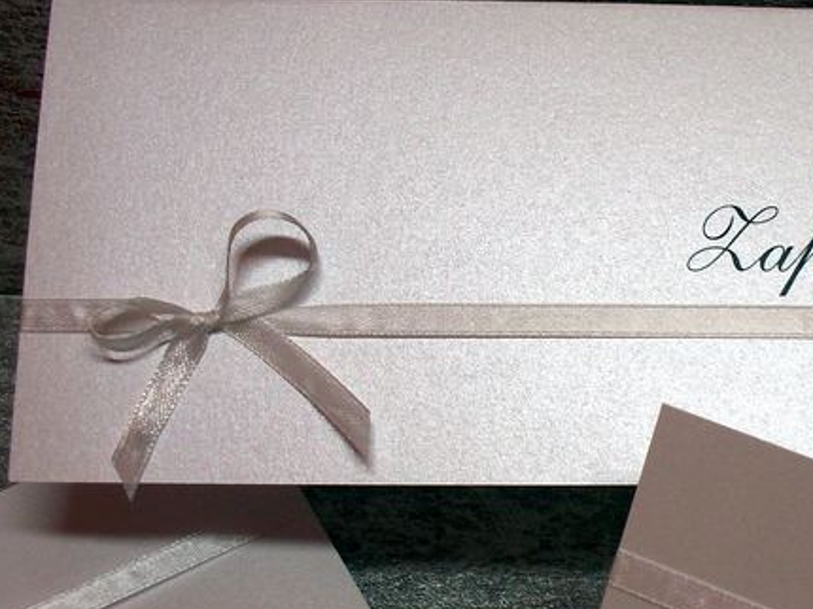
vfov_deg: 21.9
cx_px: 673
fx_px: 1573
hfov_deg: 28.3
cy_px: 293
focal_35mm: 67
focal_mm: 7.54
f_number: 2.8
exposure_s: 1/60
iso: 100
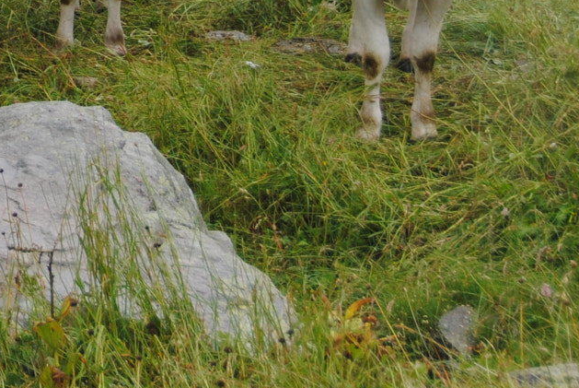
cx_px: -186
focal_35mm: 254
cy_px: -176
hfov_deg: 8.0
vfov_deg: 5.4
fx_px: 4090
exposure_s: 1/125
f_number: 5.6
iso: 200
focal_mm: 52
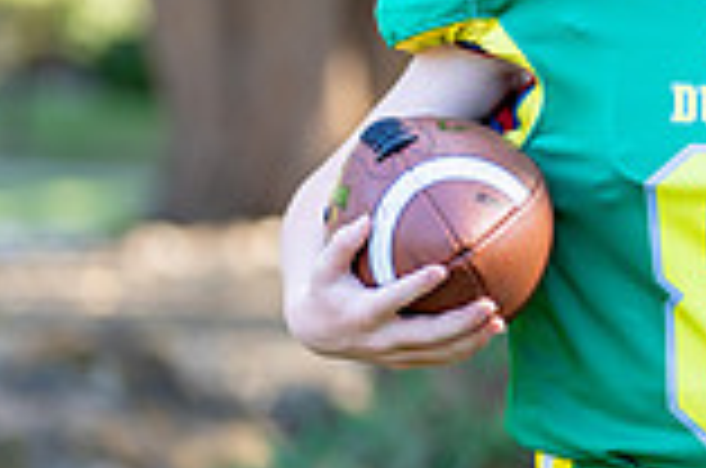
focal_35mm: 220
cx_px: 776
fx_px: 4306
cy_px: 185
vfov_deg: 6.2
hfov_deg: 9.3
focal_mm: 50
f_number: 1.2
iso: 100
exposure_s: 1/800
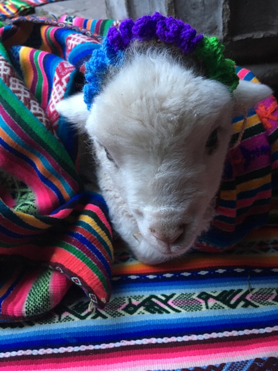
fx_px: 311
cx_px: 139
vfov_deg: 61.7
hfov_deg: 48.2
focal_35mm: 29
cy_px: 186
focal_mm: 4.15
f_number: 2.2
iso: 200
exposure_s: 1/24
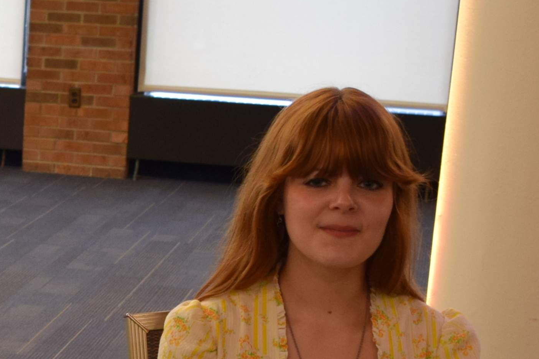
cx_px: -109
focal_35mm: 115
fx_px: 1721
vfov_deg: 11.8
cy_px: 320
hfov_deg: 17.0
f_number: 4
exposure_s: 1/60
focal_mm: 18
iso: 500
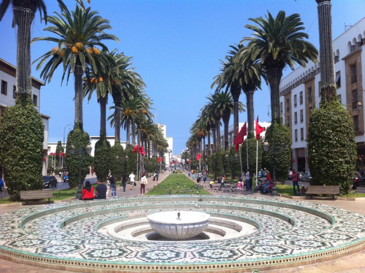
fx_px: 369
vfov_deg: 40.6
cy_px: 136
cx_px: 182
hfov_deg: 52.7
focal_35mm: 35
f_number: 2.8
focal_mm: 3.85
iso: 80
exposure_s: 1/1207
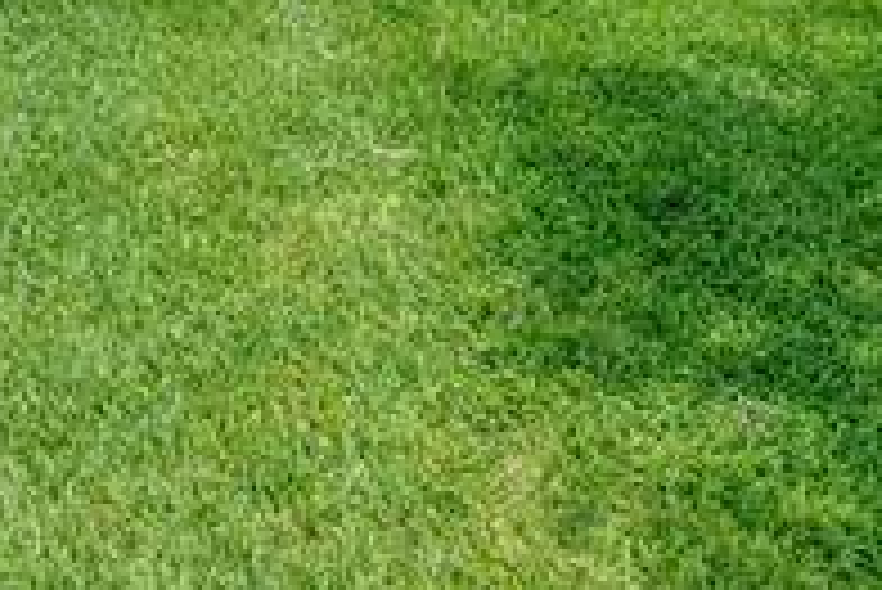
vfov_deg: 13.3
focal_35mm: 83
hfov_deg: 21.9
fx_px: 2035
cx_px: -274
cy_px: -725
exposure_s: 1/250
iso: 100
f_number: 7.1
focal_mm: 15
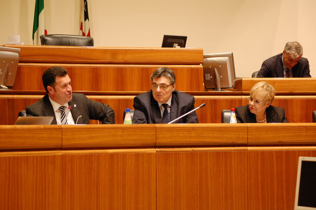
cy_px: 105
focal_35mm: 105
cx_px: 158
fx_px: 921
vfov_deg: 13.0
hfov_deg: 19.5
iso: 1600
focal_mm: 70
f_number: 4.2
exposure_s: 1/20
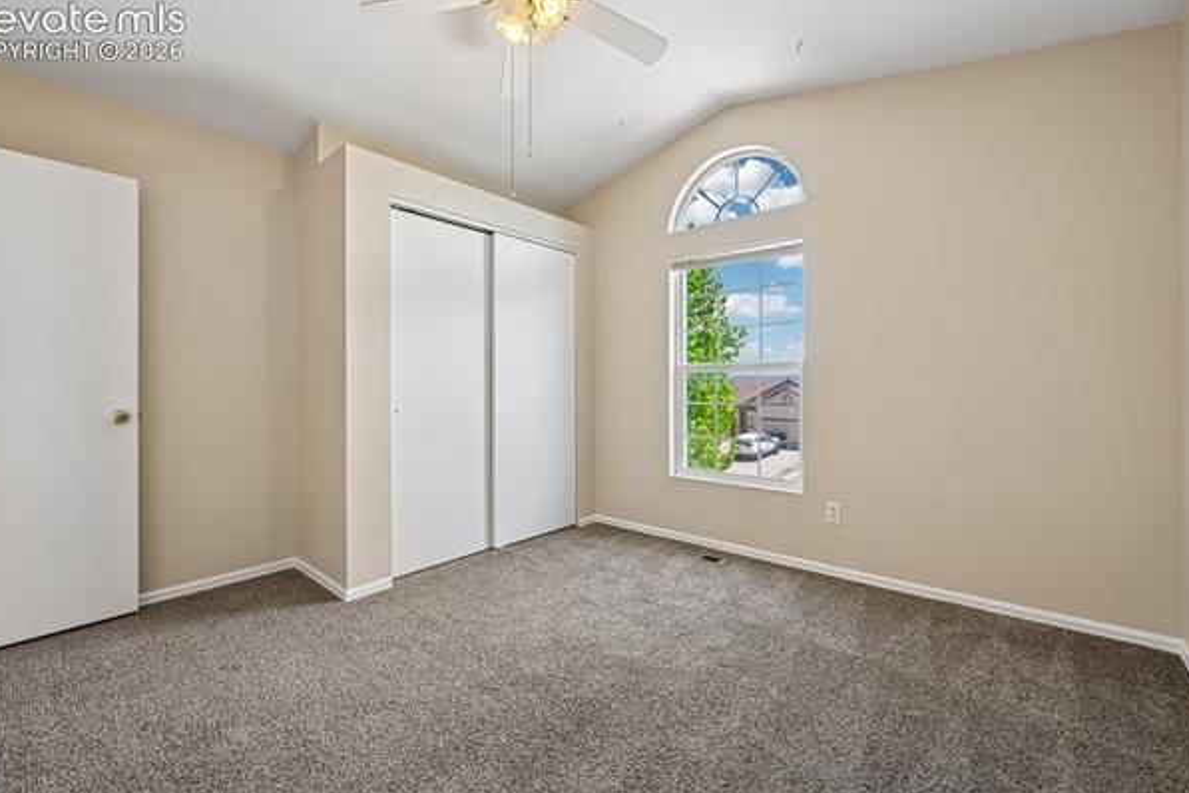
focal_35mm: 15
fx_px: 495
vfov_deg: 77.3
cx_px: 580
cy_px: 375
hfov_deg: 100.4
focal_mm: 14
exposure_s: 1/15
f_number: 10
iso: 220
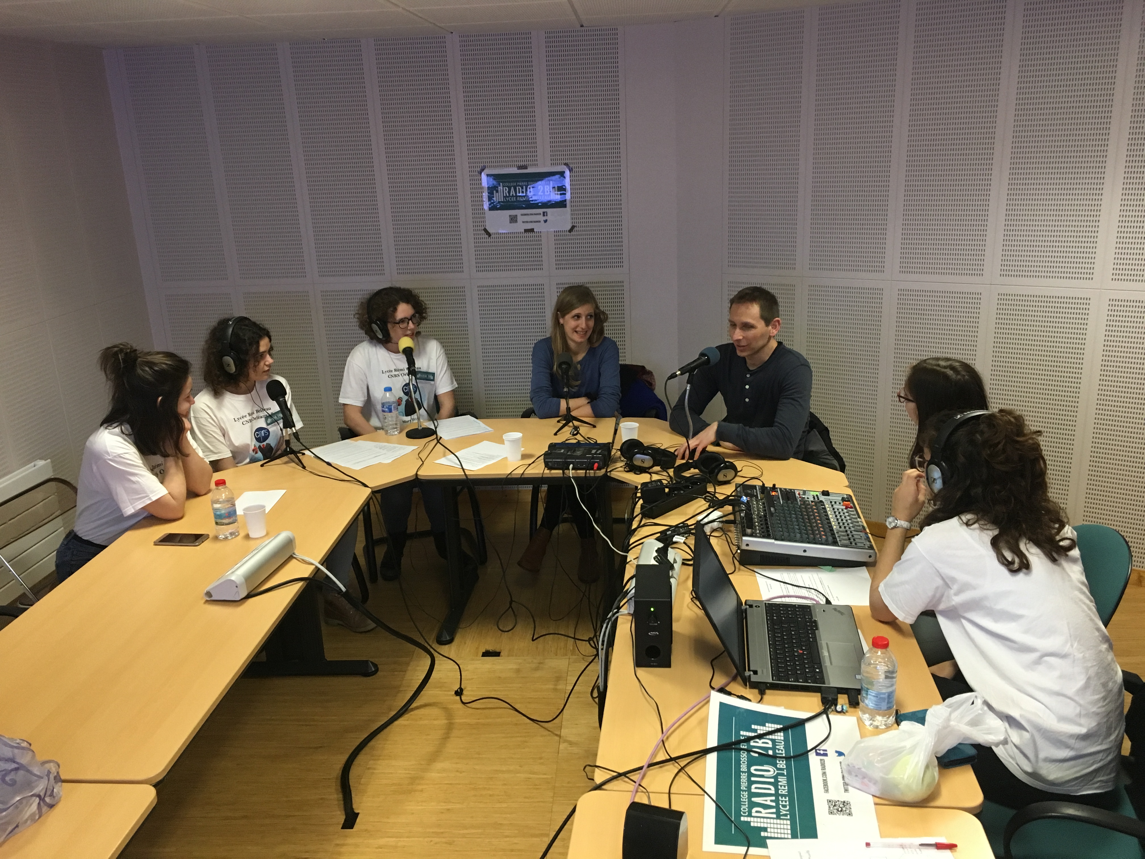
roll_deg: +3.1
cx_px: 572
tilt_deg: -17.0
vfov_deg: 48.2
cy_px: 430
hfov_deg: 61.7
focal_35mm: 29
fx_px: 959
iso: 160
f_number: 2.2
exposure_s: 1/33
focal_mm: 4.15
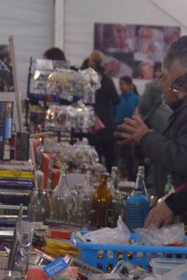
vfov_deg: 9.7
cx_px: 173
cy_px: 156
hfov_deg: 6.4
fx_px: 1659
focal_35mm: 213
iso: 3200
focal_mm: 68
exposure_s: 1/125
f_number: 5.3
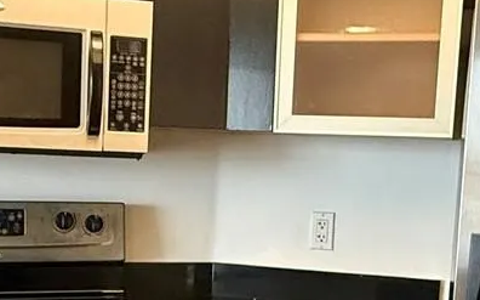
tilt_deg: -7.3
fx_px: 784
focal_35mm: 60
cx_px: 227
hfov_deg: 34.0
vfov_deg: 21.3
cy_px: 251
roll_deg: -1.7
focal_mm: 2.22
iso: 400
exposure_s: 1/60
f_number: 2.2
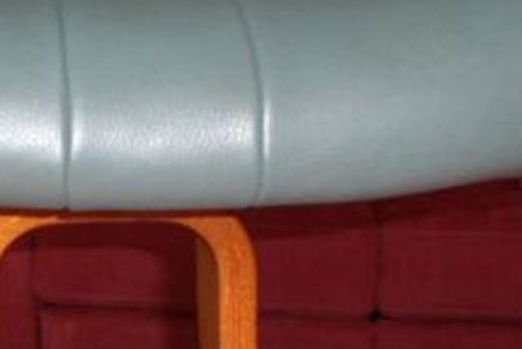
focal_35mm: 110
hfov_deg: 18.4
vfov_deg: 12.4
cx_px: 102
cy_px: 305
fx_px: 1596
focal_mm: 6.3
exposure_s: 1/60
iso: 200
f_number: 3.1
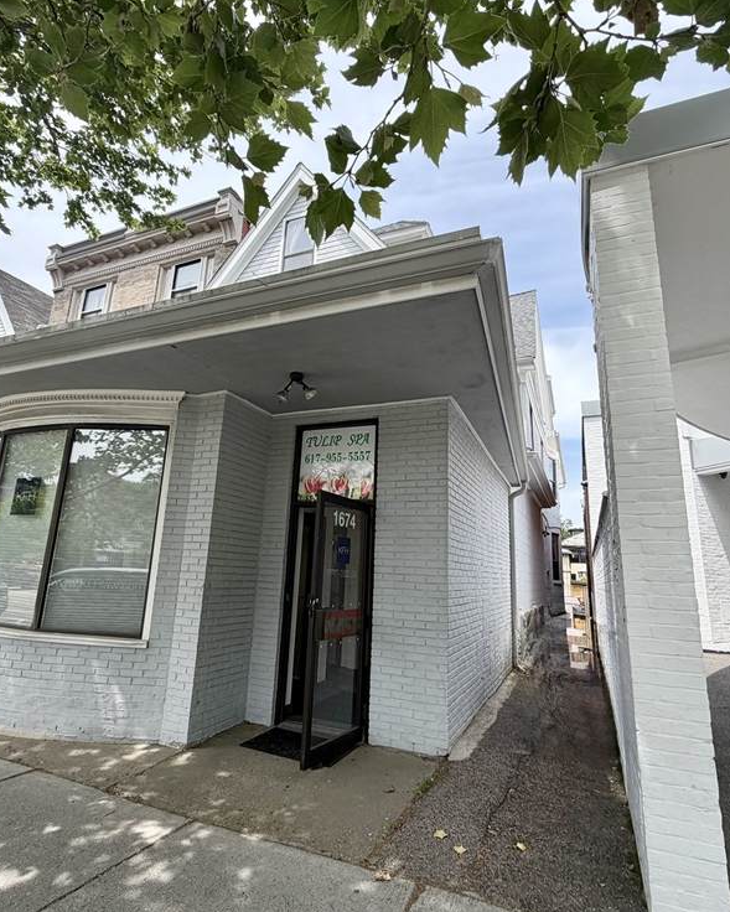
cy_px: 450
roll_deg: -0.8
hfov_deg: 70.9
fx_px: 513
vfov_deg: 83.3
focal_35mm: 19
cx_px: 362
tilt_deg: +14.6
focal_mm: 2.22
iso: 40
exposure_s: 1/751
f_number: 2.2
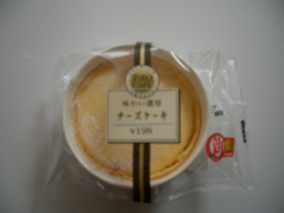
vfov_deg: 40.7
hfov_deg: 52.6
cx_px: 142
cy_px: 106
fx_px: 287
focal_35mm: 35
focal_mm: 5.8
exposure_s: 1/80
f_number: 2.6
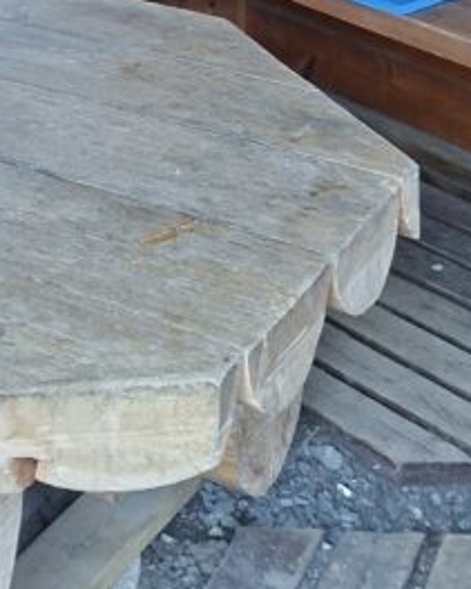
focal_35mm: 87
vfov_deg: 18.3
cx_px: -163
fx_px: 1517
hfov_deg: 16.6
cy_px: -399
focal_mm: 5.54
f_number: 1.8
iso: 200
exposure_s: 1/100
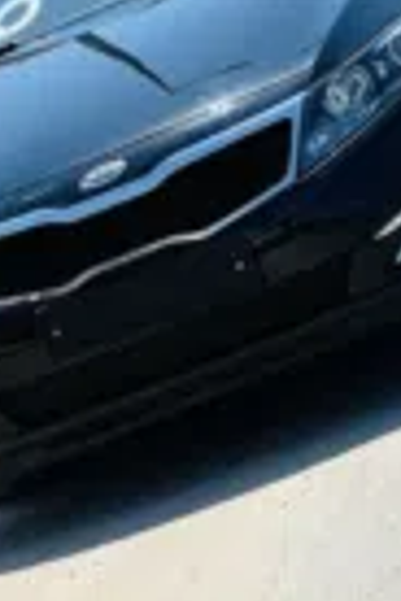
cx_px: 340
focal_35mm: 232
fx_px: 3876
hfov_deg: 5.9
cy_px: -44
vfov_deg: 8.8
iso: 32
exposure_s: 1/717
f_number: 2.8
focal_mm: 9
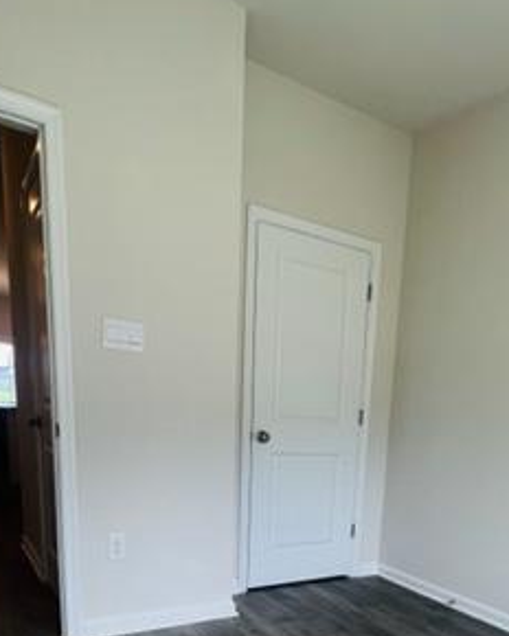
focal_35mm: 28
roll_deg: -3.7
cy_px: 542
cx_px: 353
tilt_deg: -12.6
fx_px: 527
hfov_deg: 50.3
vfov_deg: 55.9
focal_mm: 1.57
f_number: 1.8
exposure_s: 1/120
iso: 40
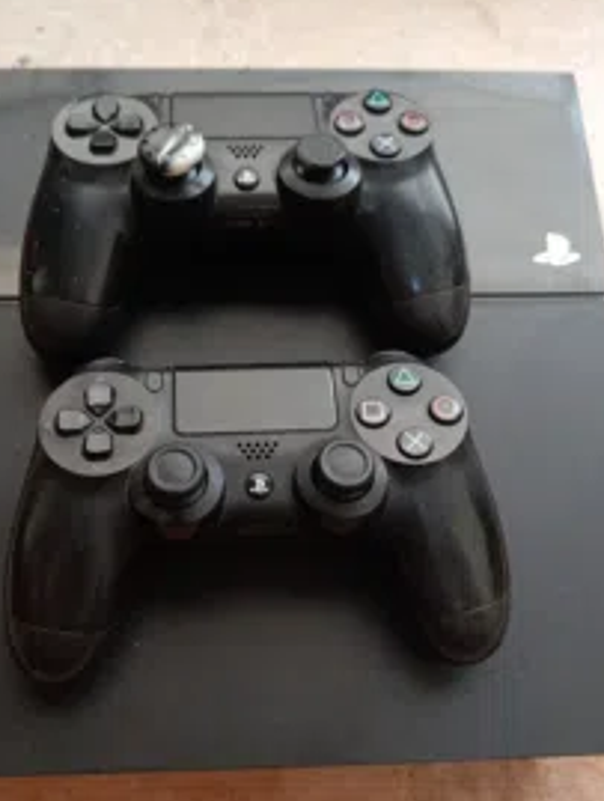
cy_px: 417
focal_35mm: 34
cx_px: 256
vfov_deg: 53.8
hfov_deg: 41.8
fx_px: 788
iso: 800
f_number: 1.6
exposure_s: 1/50
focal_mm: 6.14
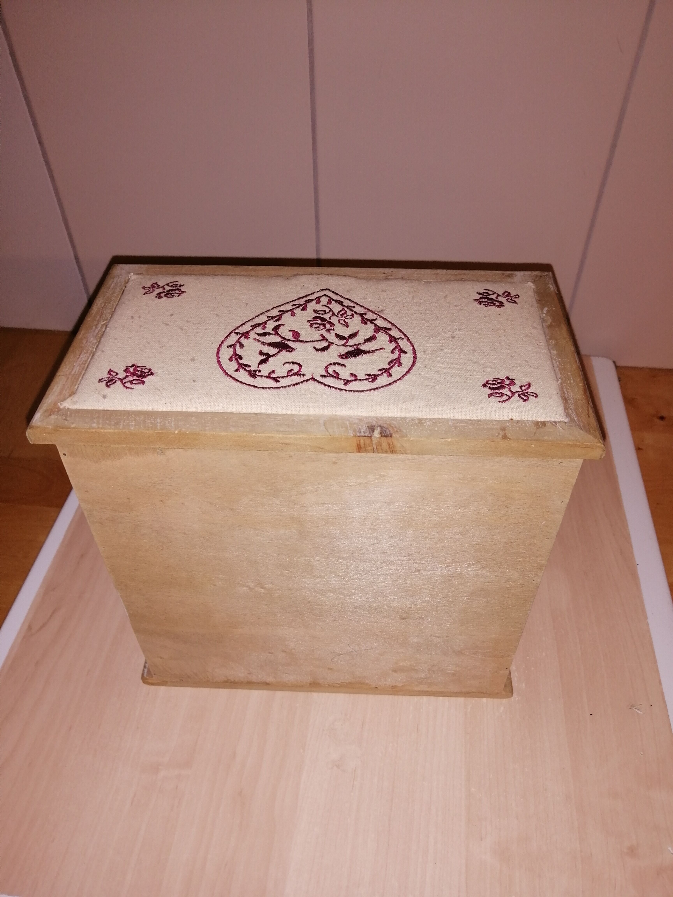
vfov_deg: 67.3
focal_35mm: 26
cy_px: 448
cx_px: 336
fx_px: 674
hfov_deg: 53.1
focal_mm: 3.96
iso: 100
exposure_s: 1/33.3
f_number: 1.8
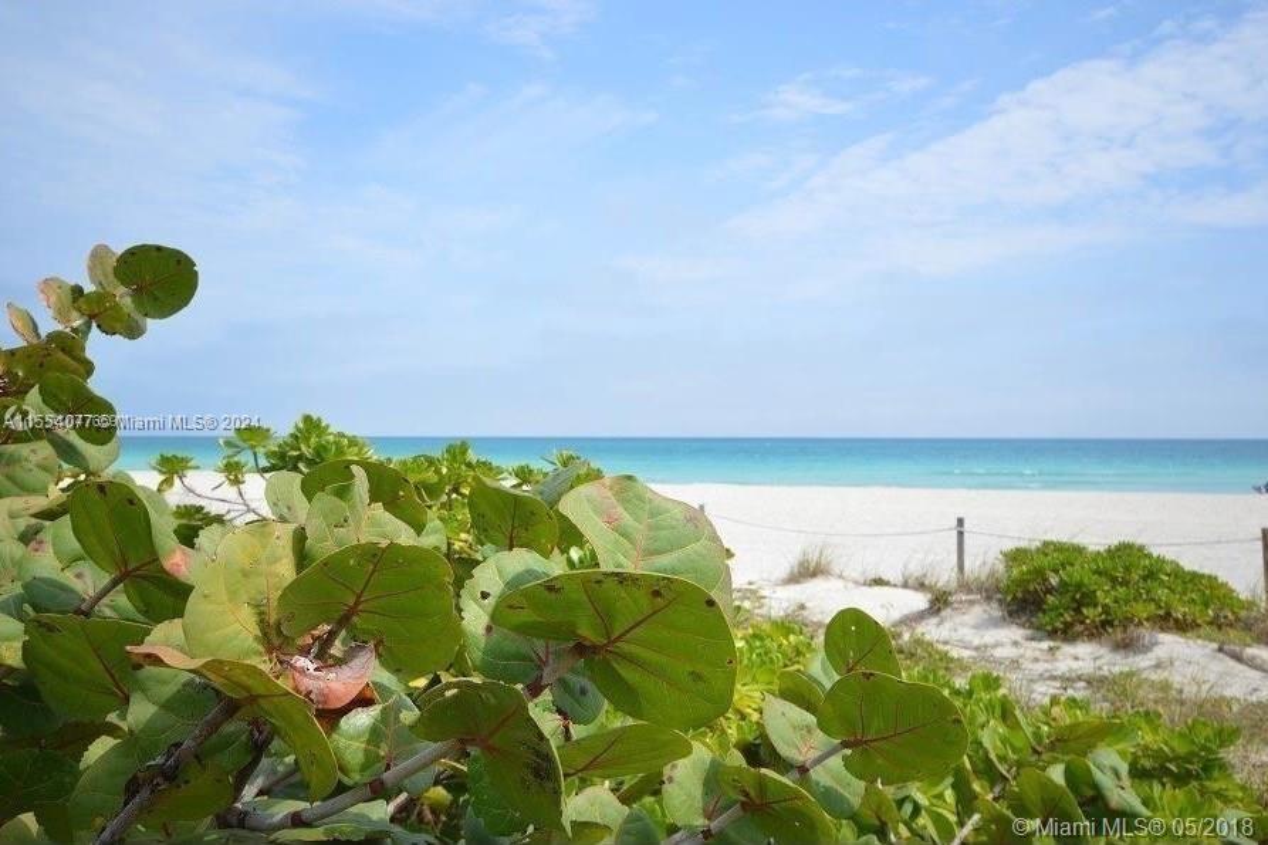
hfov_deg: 61.9
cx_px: 634
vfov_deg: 43.6
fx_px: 1056
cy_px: 422
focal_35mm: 30
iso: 100
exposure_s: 1/250
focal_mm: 20
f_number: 8
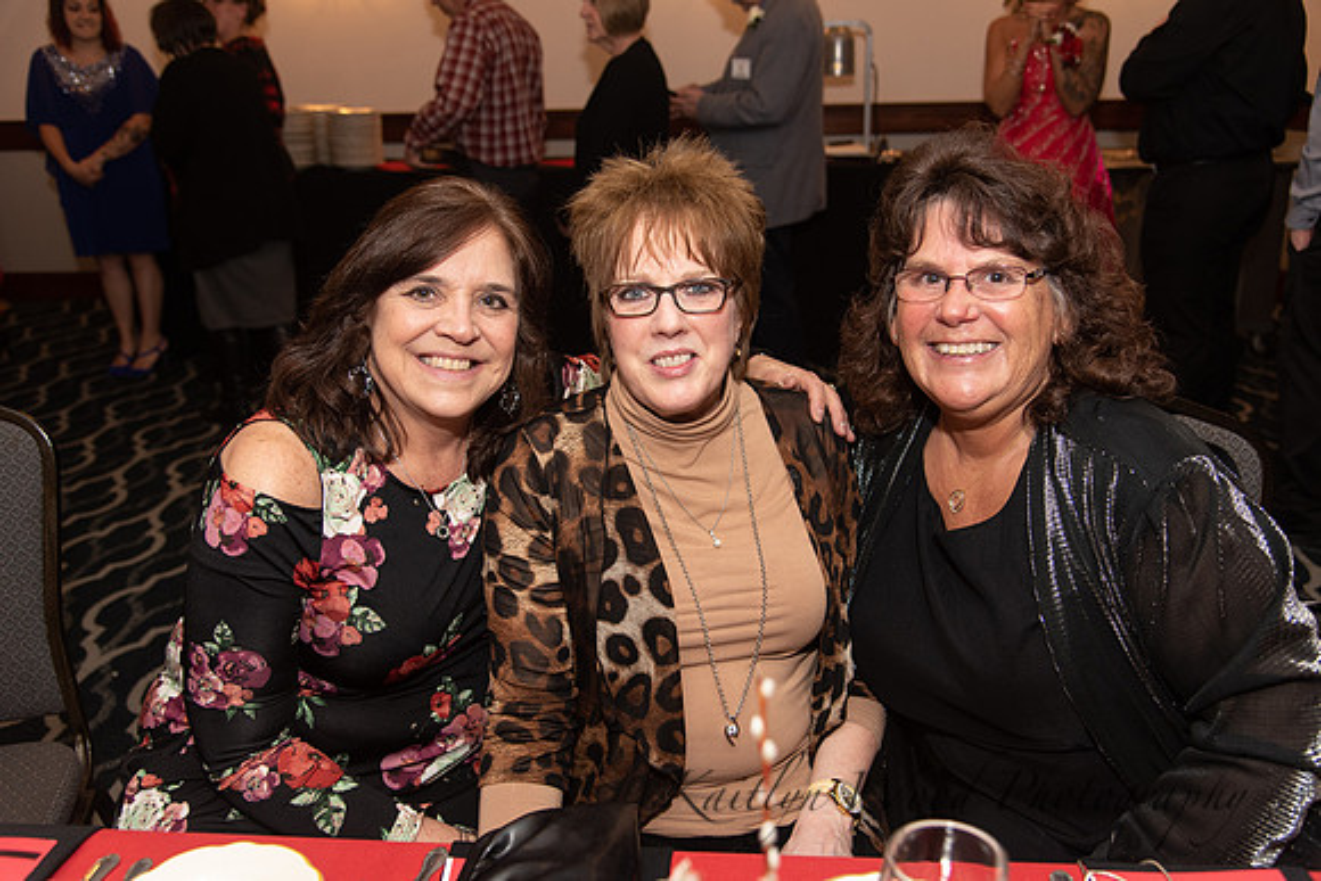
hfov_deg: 60.3
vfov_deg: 42.3
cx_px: 660
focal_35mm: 31
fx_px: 1138
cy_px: 440
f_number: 4
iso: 800
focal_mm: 31
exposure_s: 1/200
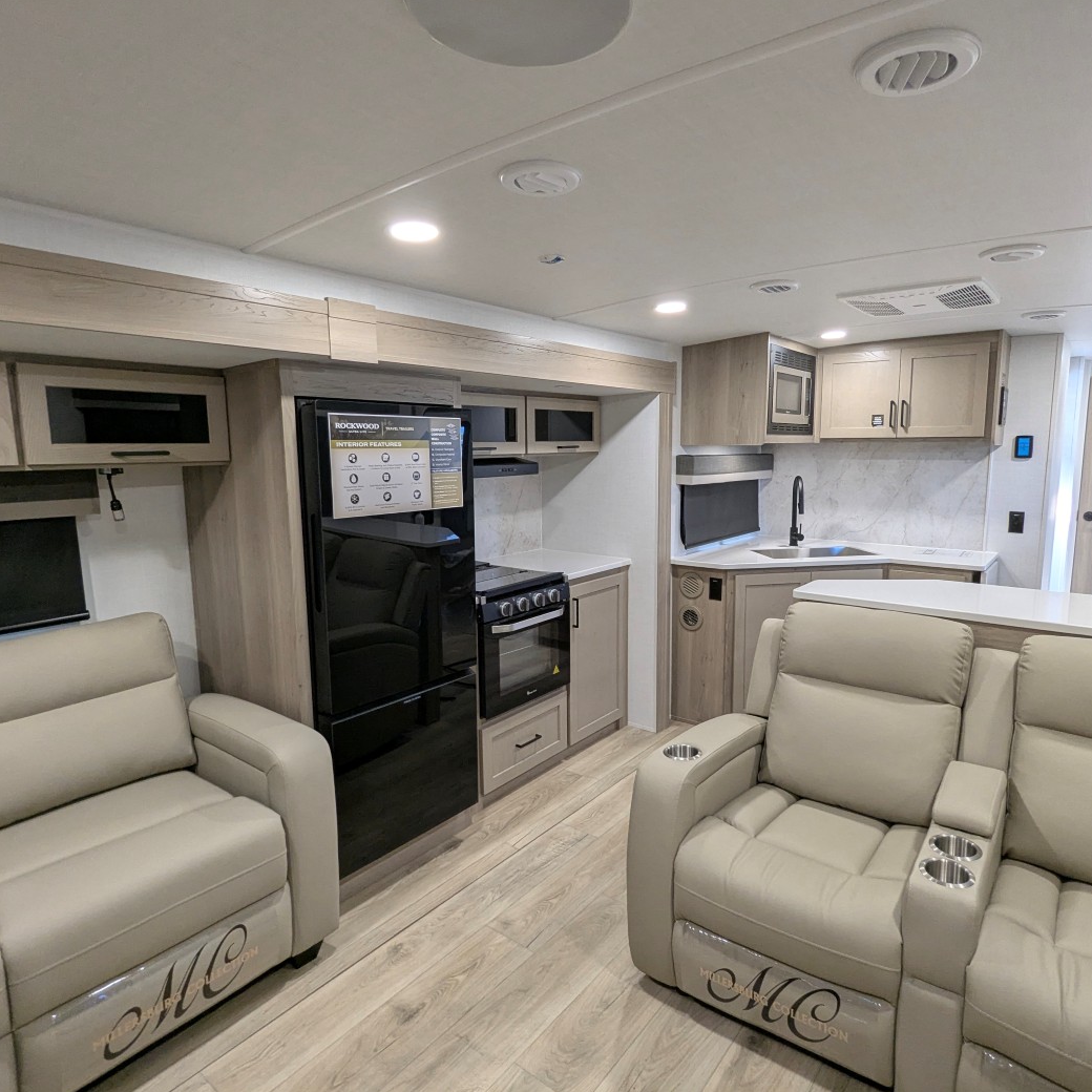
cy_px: 545
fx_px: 678
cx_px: 597
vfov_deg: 77.7
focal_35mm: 19
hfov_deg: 77.5
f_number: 2.2
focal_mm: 2.35
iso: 83
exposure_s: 1/37.1
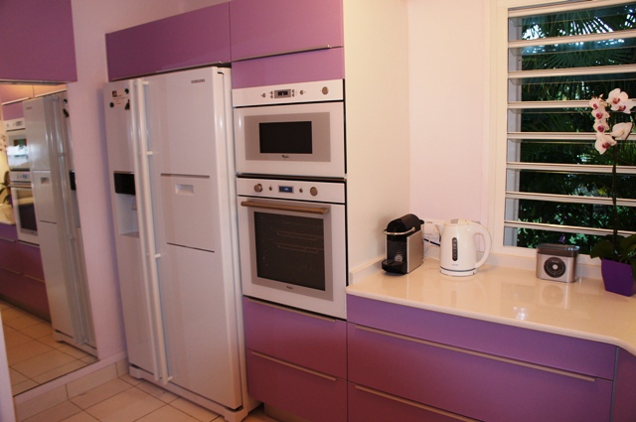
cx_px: 318
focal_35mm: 27
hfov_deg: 67.4
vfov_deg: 47.8
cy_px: 211
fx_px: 476
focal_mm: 18
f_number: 4
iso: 800
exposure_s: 1/60
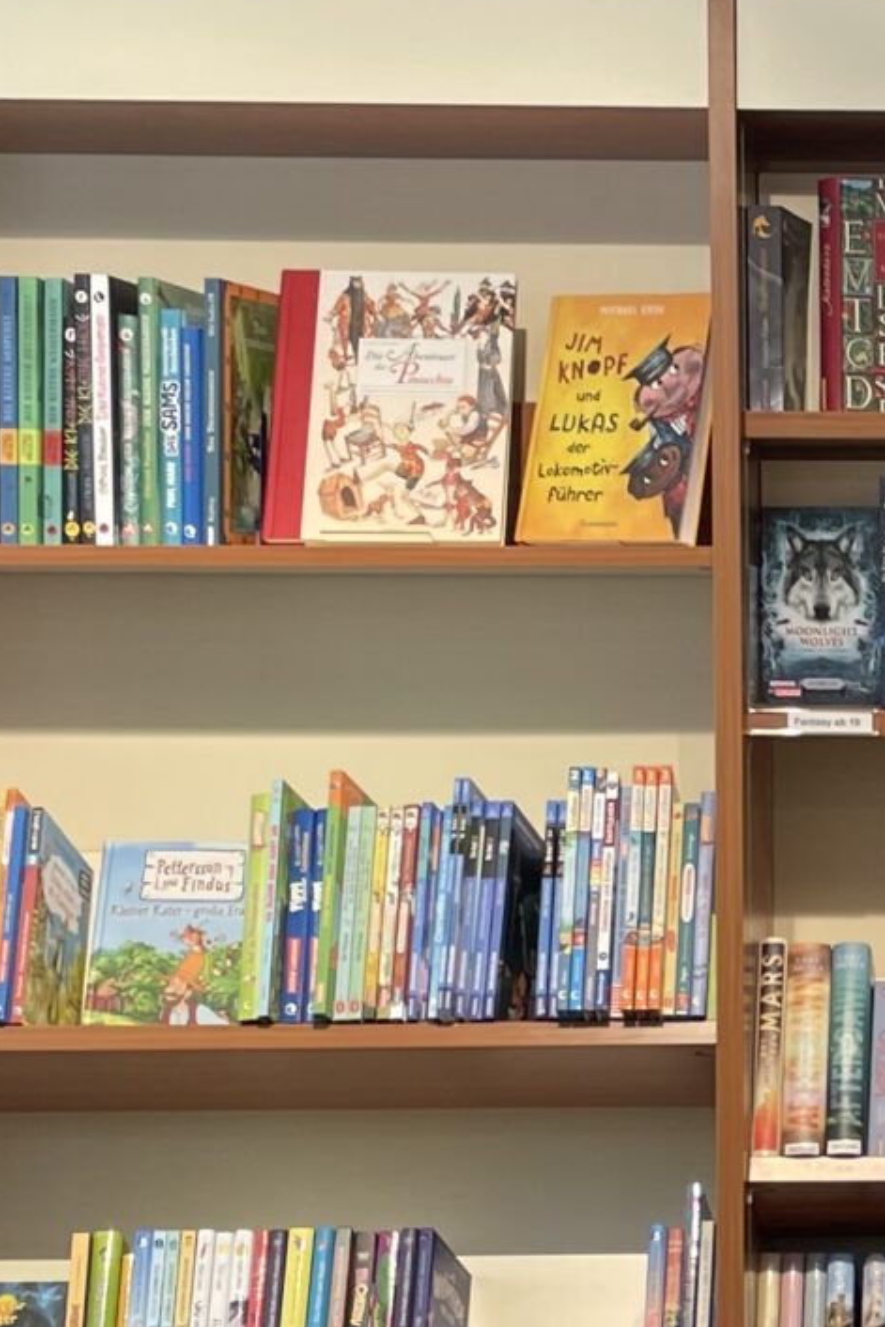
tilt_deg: -3.0
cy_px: 850
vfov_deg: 20.8
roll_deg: +0.1
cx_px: 1191
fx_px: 3612
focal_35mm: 98
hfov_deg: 13.4
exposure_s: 1/121
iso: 50
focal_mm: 4.2
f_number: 1.6
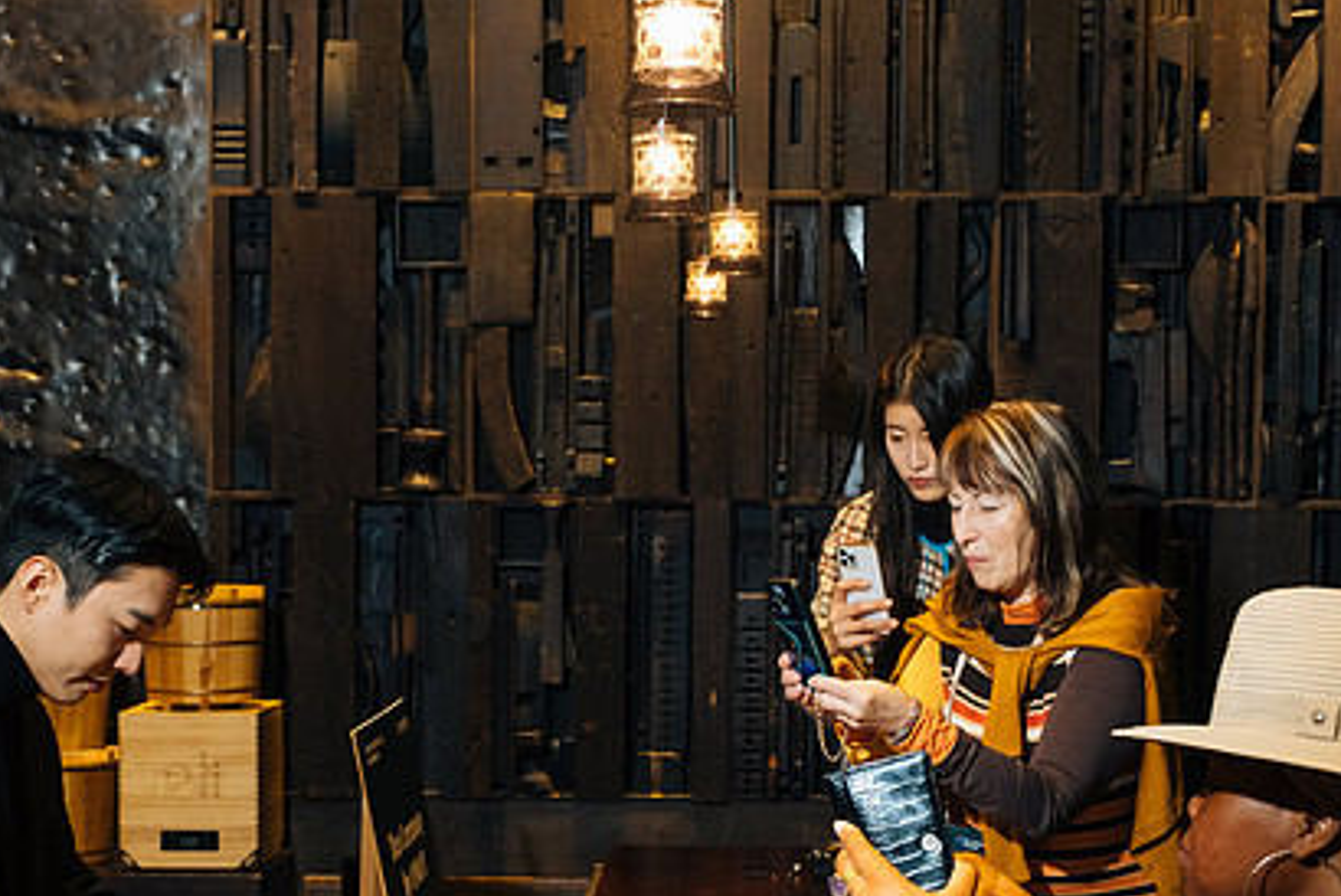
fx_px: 2460
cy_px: 583
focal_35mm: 66
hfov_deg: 30.5
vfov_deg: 20.6
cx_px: 684
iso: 1600
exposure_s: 1/60
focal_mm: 29.2
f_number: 4
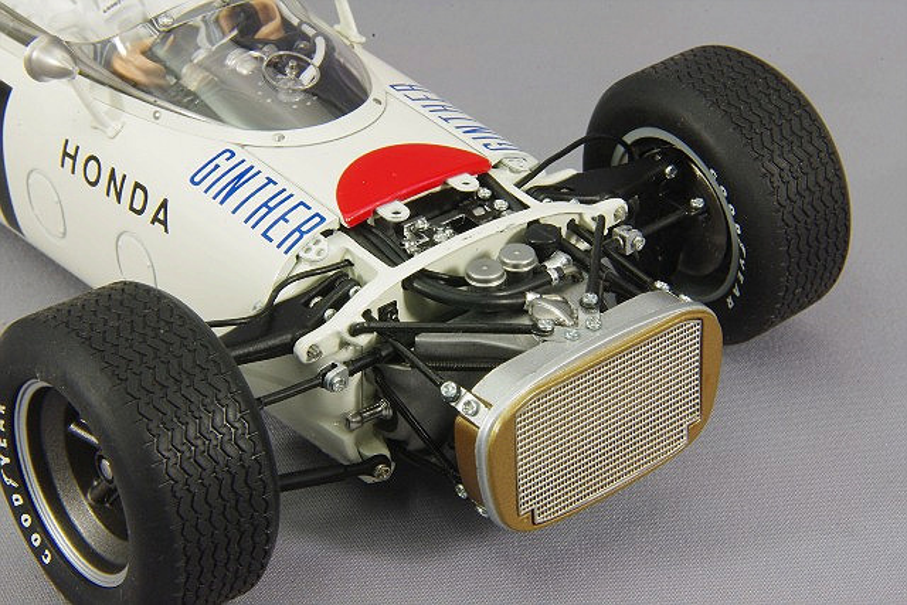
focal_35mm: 112
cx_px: 454
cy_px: 302
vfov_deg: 12.2
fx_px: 2822
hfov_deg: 18.3
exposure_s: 1/1.67
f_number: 32
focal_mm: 75
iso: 400
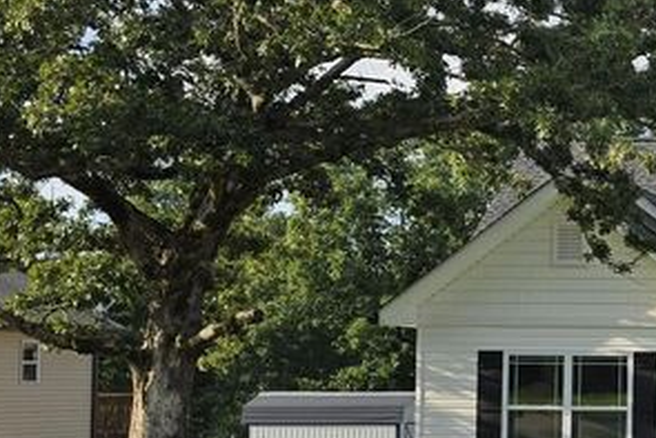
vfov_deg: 16.4
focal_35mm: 83
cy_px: 331
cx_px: 894
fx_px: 1513
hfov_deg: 21.6
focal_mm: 6.3
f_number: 1.7
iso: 12
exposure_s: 1/707
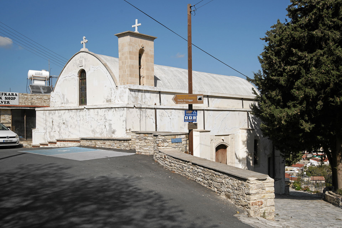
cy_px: 114
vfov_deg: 37.9
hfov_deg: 54.4
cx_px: 171
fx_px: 332
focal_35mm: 35
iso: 200
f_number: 10
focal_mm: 35
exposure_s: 1/800
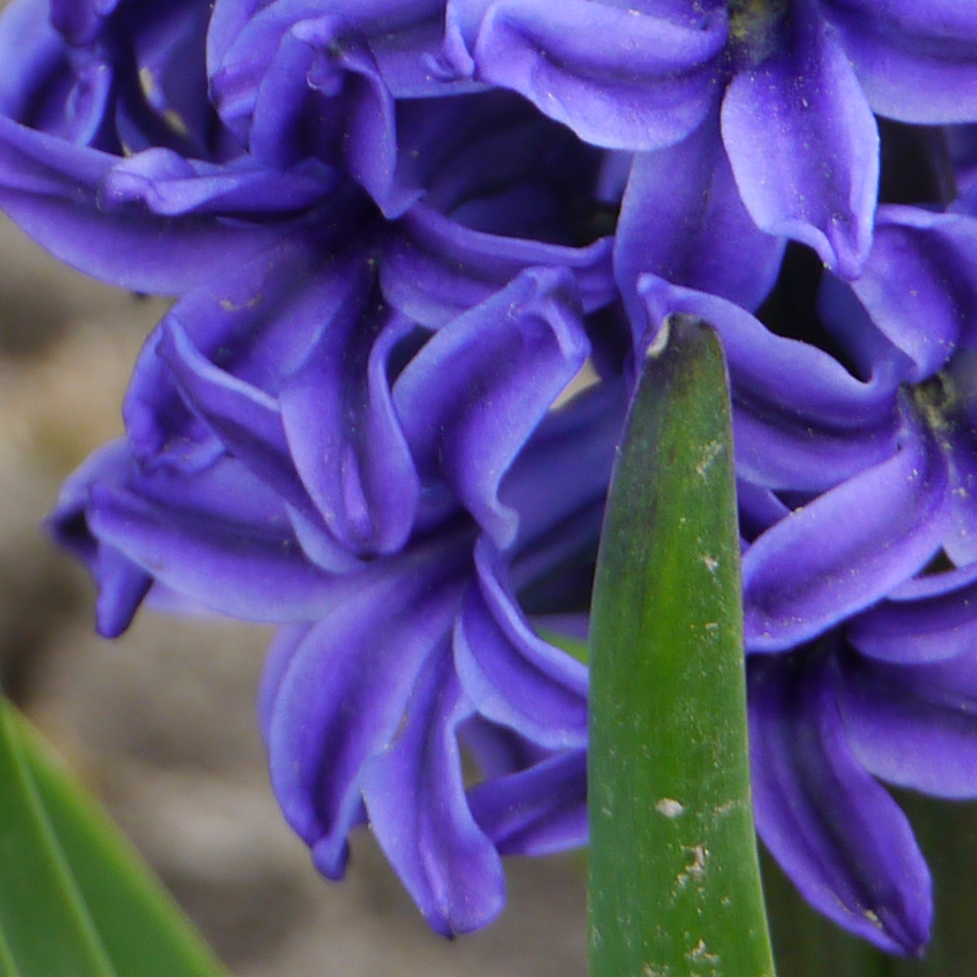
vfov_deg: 2.4
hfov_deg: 2.4
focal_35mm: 742
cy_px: -402
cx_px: 651
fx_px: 23693
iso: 320
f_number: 5.3
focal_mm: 88
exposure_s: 1/200
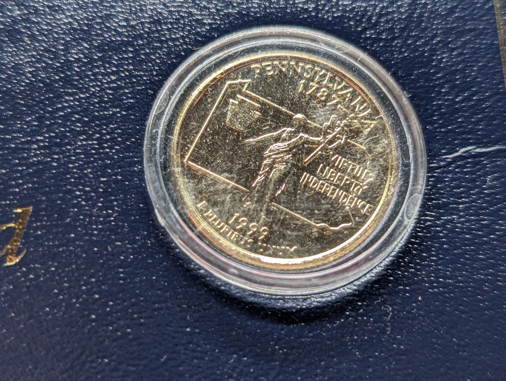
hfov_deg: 38.9
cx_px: 253
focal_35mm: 49
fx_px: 717
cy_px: 190
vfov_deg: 29.7
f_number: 1.68
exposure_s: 1/79.6
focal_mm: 6.9
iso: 64
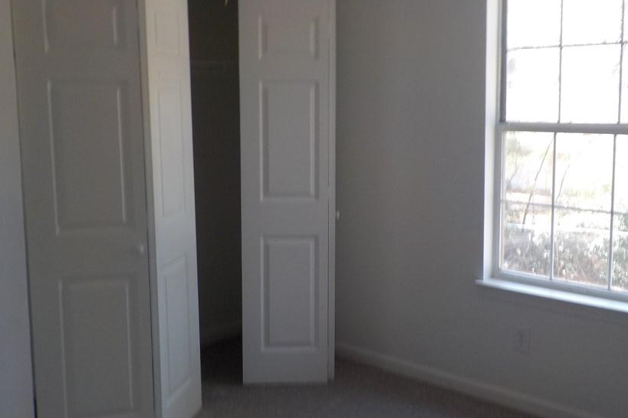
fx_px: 680
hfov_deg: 49.5
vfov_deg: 34.1
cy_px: 178
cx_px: 337
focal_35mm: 39
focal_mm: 4.1
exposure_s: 1/30
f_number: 3.3
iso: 160
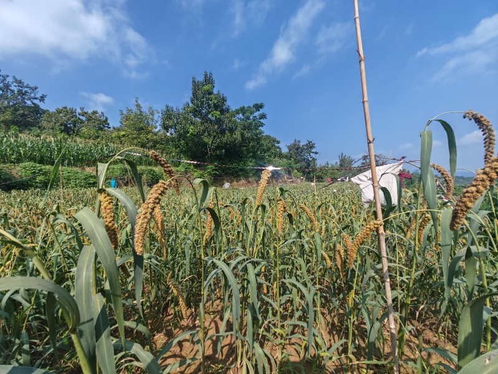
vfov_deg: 89.9
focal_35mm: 13
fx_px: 187
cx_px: 249
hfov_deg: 106.2
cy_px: 187
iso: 50
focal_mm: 1.82
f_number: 2
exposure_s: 1/480
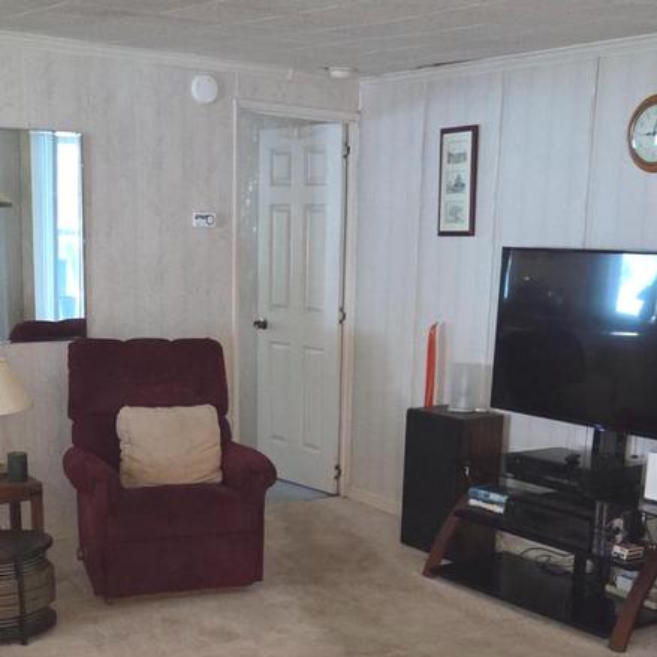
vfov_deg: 33.5
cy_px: 473
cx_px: 319
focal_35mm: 50
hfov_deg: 34.0
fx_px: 1074
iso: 1600
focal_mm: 5.4
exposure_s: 1/40
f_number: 1.8
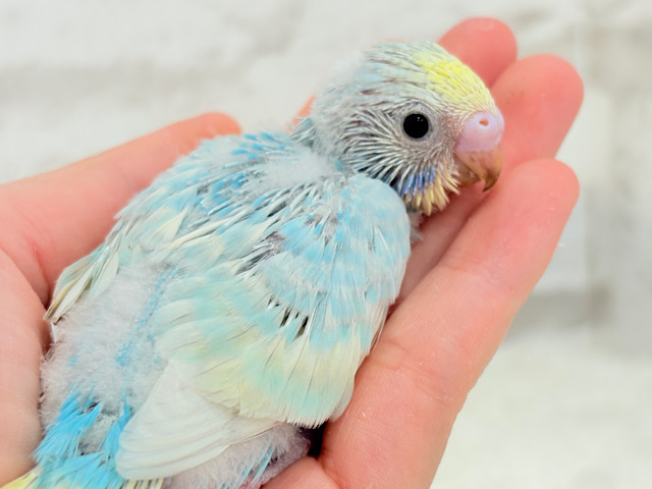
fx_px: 979
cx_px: 326
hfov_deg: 36.8
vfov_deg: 28.0
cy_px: 244
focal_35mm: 52
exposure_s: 1/100
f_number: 1.6
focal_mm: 5.96
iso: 64
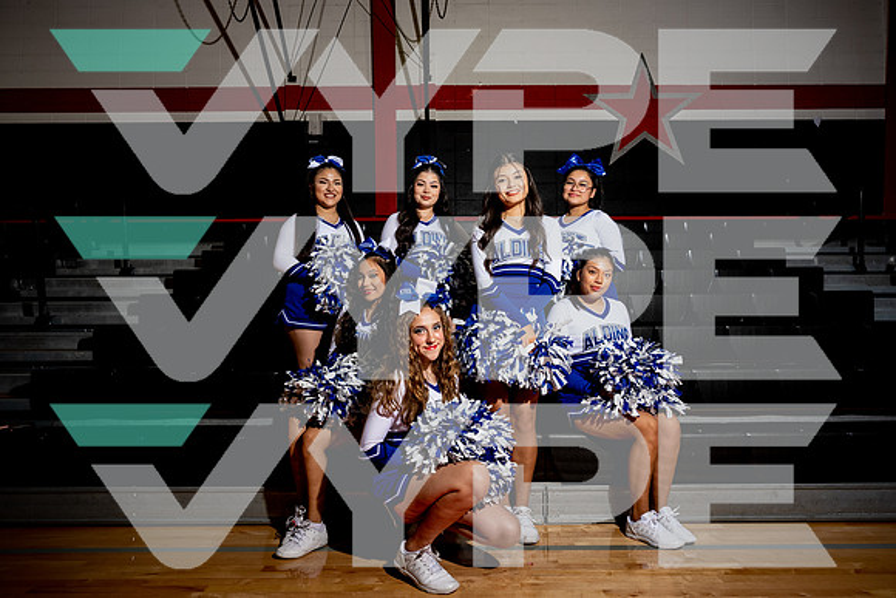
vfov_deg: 53.2
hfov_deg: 73.7
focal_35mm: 24
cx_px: 448
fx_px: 597
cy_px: 299
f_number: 5.6
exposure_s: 1/160
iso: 100
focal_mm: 24
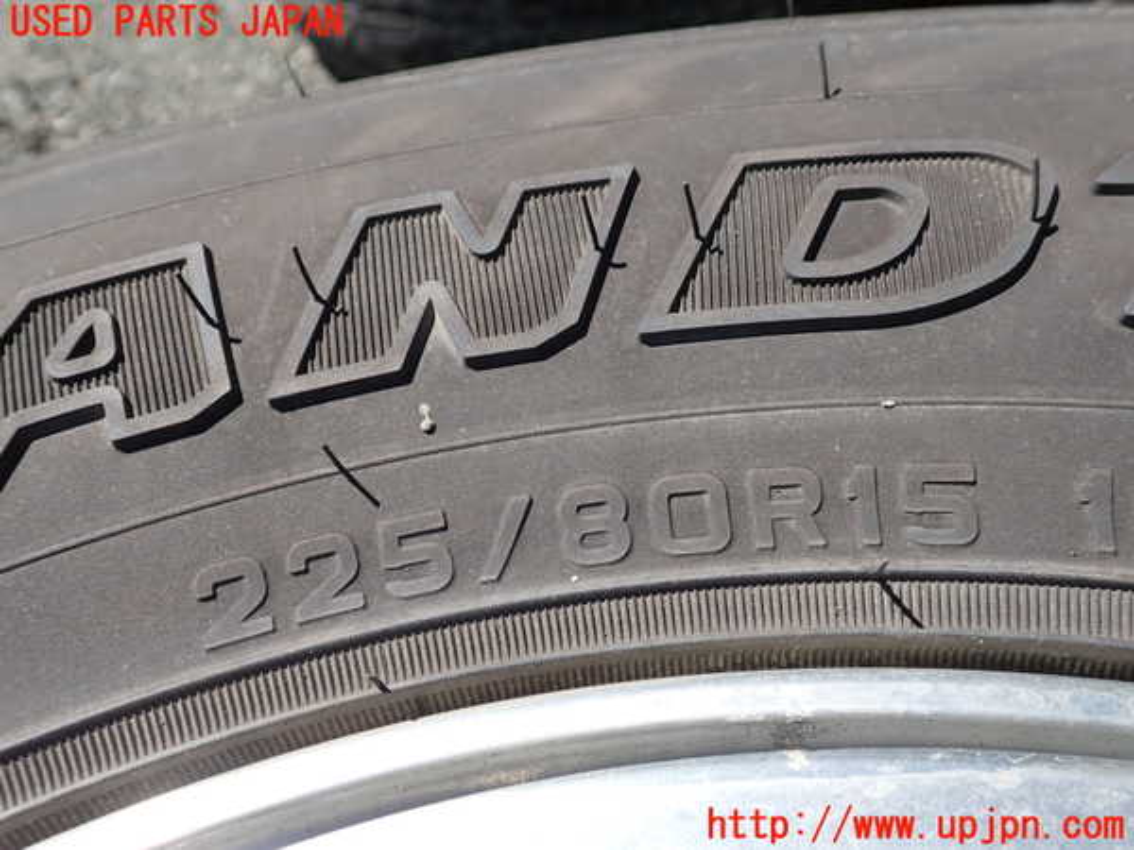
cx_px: 567
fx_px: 983
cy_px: 425
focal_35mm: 30
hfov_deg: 60.0
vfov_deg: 46.8
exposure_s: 1/800
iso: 100
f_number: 3.2
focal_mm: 5.4
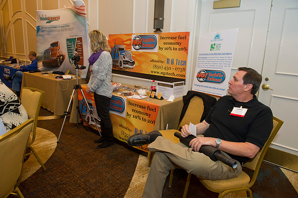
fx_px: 199
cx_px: 149
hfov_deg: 73.8
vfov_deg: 53.1
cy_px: 99
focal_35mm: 24
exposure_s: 1/50
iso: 1600
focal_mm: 24
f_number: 5.6
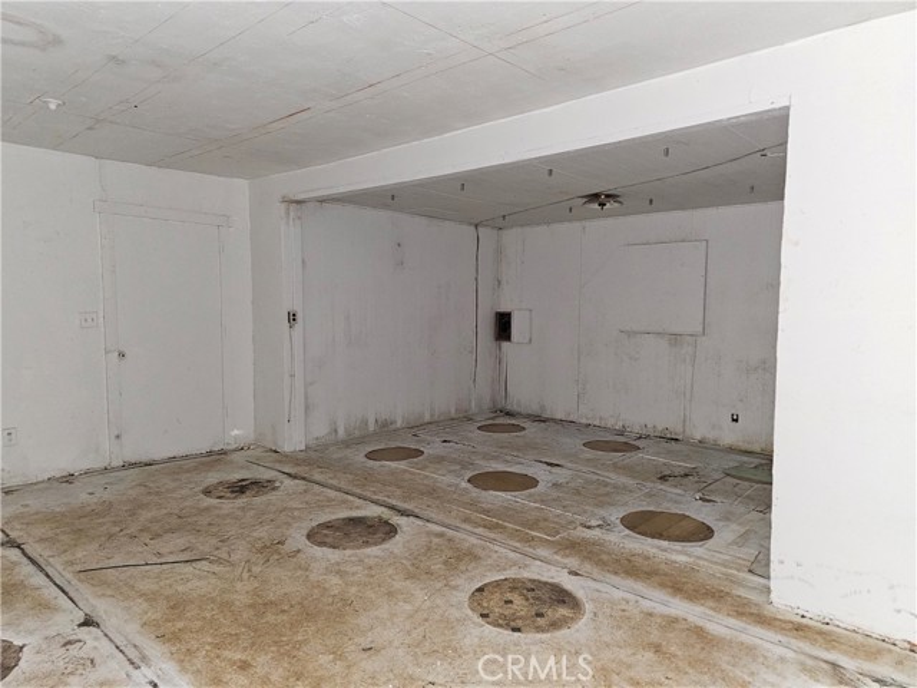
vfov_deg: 58.9
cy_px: 344
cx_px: 458
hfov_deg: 73.9
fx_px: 609
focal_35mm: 23
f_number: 1.7
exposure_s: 1/9.99
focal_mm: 6.3
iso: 400
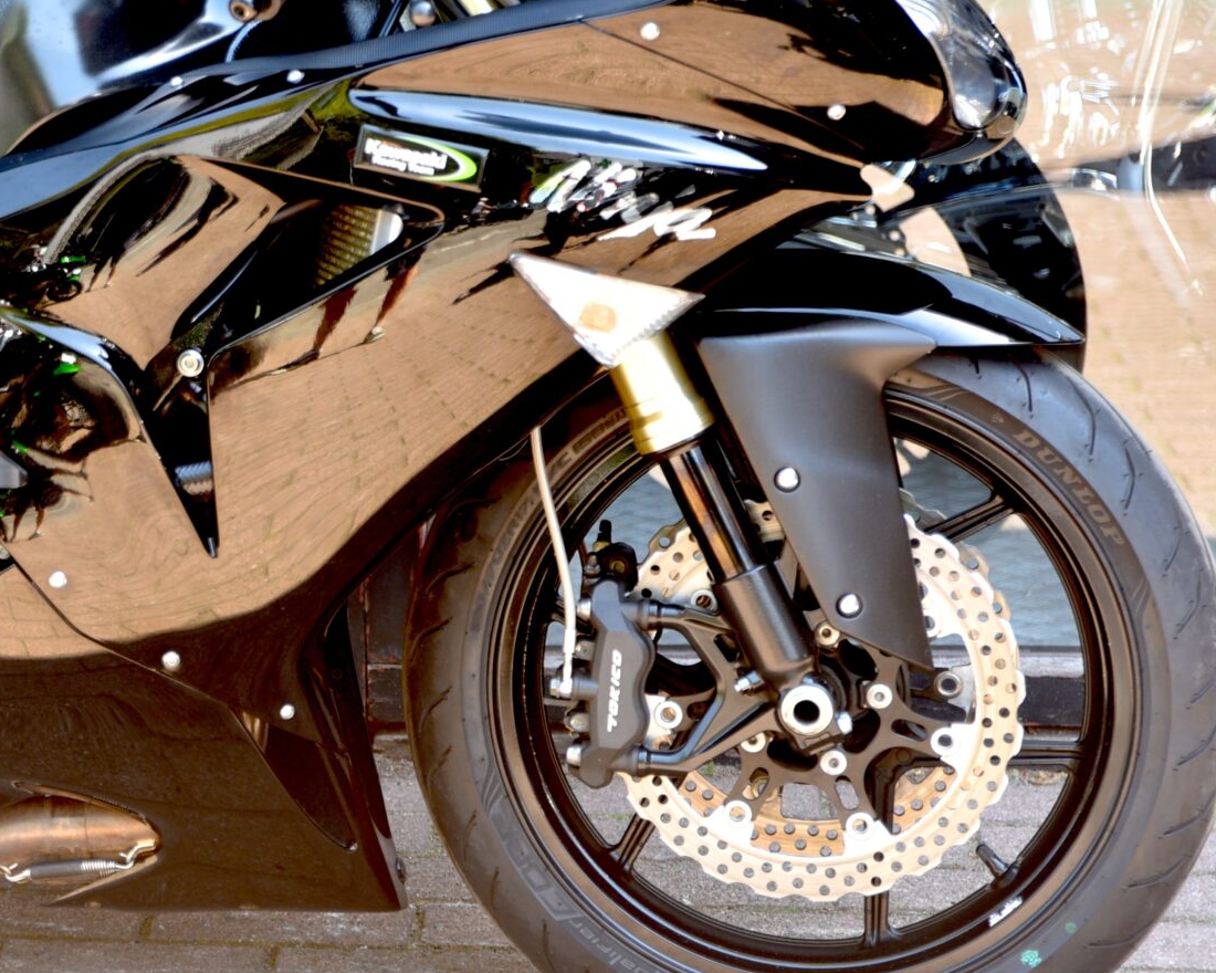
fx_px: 5110
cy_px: 341
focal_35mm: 142
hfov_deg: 13.3
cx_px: -154
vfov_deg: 10.9
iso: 100
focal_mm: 65
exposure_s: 1/60
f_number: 2.8
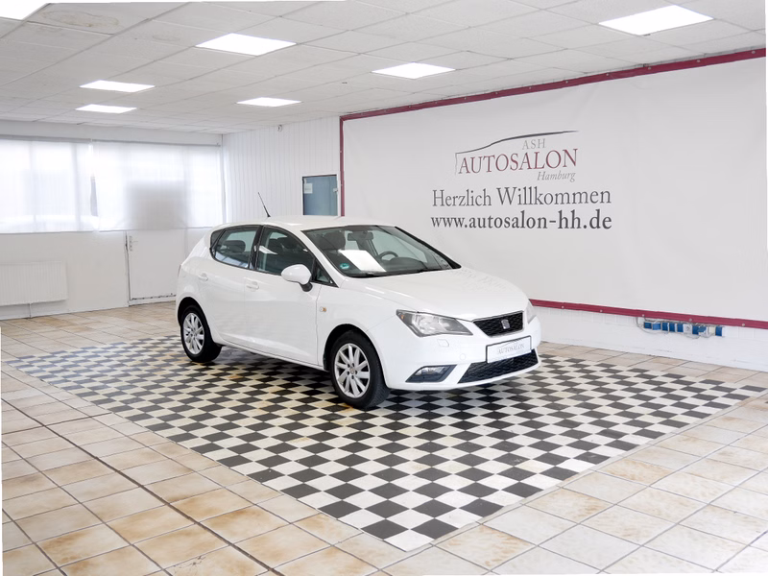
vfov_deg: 41.8
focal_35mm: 34
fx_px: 754
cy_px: 288
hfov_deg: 54.0
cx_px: 384
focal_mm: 17
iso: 250
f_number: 3.8
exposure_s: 1/60
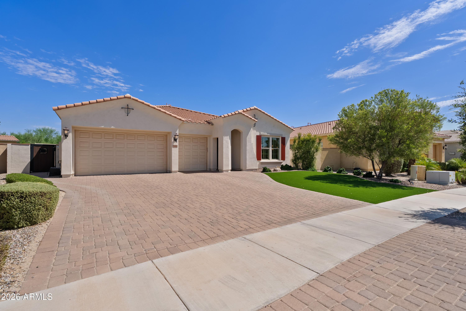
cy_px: 156
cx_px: 233
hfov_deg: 93.3
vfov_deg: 70.5
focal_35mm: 17
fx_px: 220
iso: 100
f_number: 8
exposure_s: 1/200
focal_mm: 17
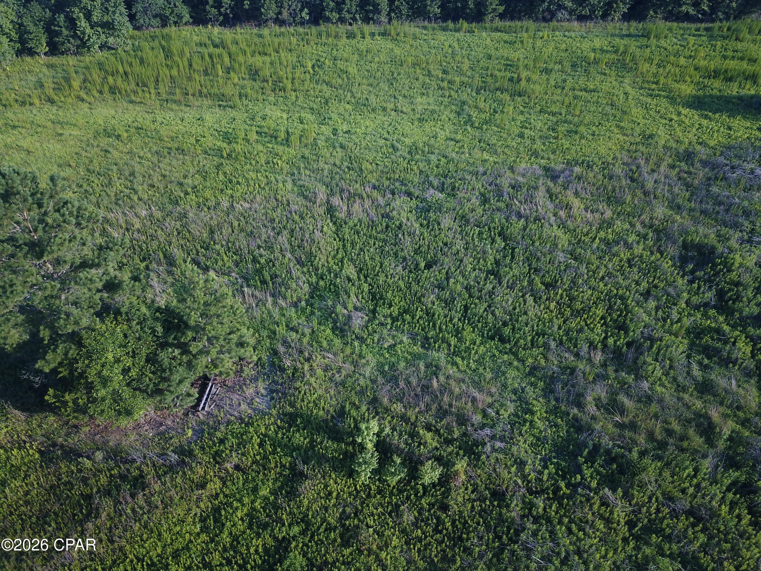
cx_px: 380
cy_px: 286
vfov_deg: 53.1
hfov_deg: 67.3
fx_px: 572
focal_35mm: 26
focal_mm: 4.73
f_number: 2.2
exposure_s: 1/547
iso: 100
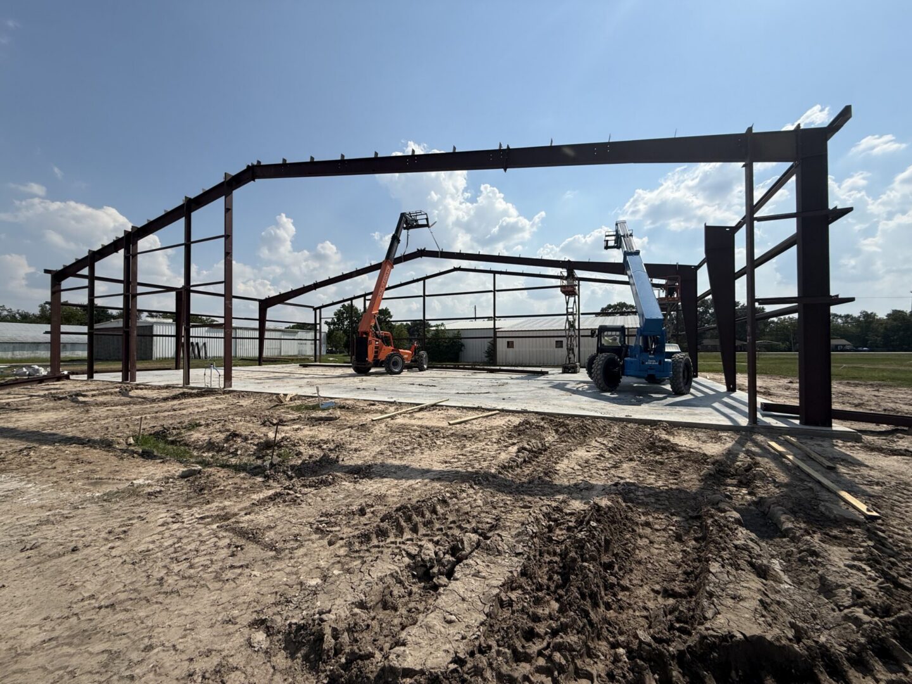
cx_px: 456
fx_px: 369
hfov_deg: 102.1
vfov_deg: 85.7
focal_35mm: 14
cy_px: 342
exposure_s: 1/6173
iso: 50
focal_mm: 2.22
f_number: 2.2
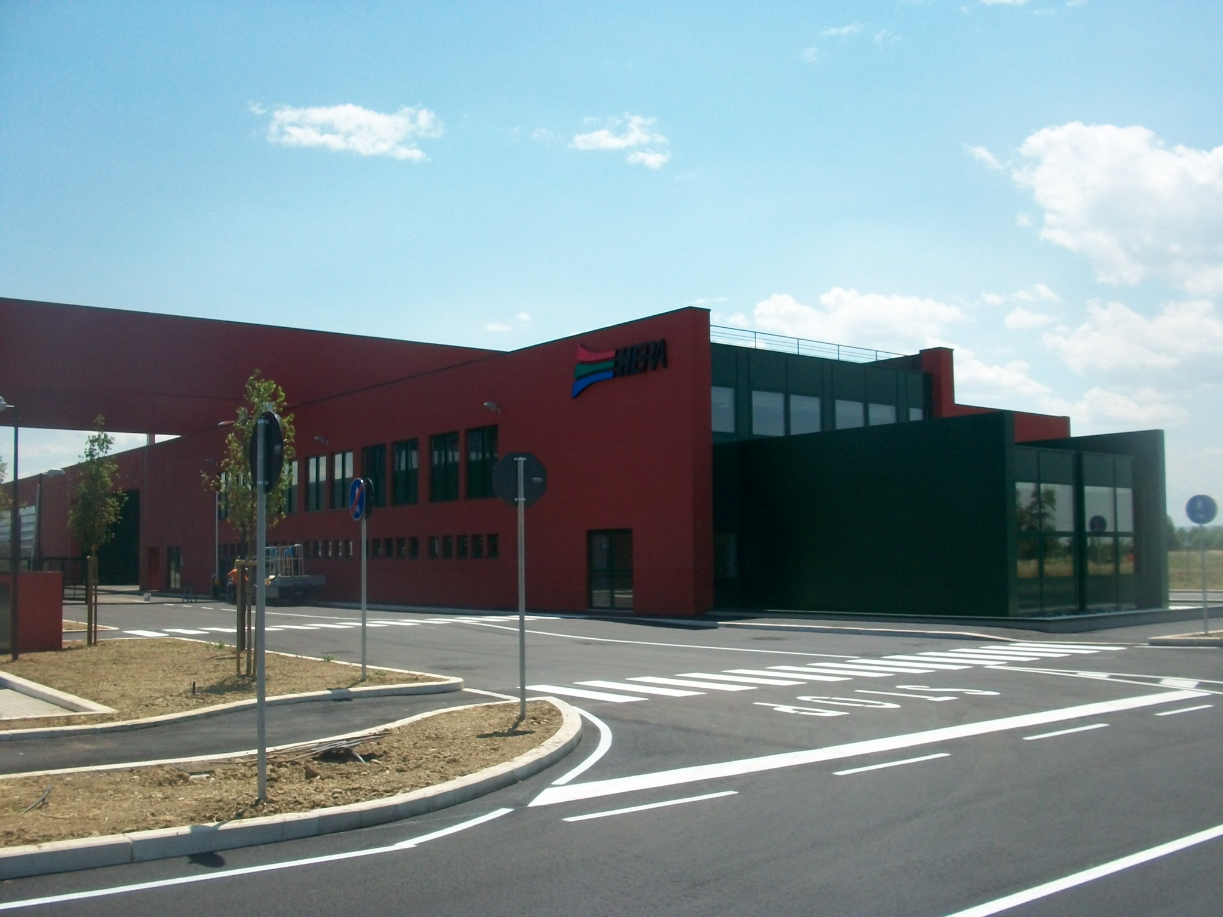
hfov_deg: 54.0
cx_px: 612
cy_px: 458
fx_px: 1201
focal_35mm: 34
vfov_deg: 41.8
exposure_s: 1/500
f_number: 5.5
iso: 80
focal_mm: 5.7
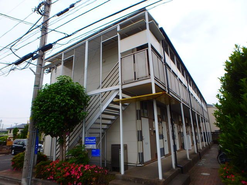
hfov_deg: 79.0
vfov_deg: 63.4
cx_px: 124
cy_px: 92
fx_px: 150
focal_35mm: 21
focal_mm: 3.7
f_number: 3.5
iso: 125
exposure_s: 1/320
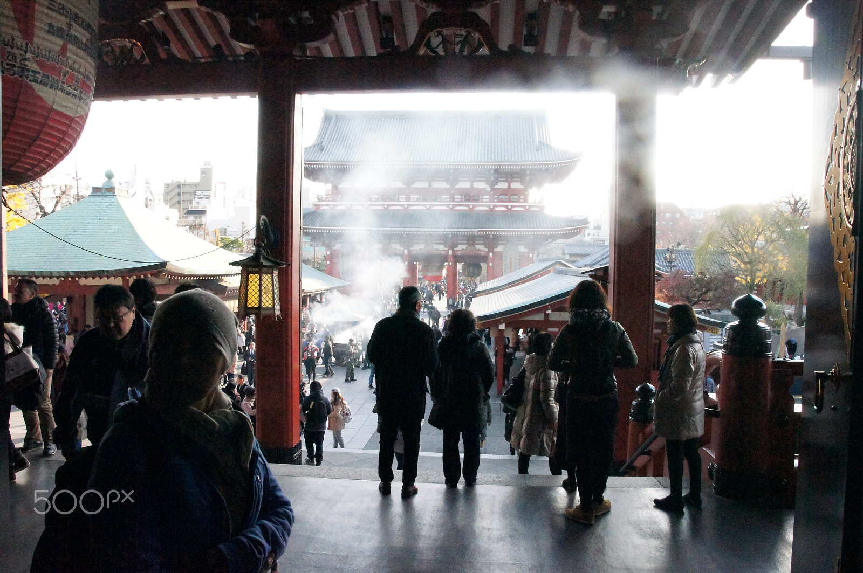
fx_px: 647
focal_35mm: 27
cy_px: 286
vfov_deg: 47.8
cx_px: 432
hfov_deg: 67.4
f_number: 11
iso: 12800
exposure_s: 1/1000
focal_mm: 18
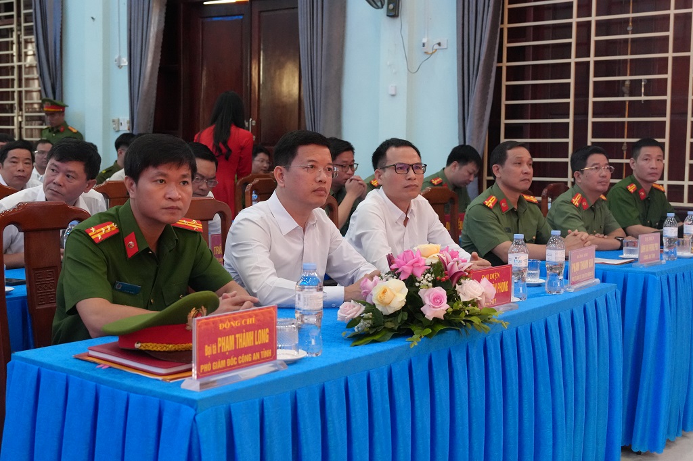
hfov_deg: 40.4
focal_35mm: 49
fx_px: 943
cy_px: 230
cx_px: 346
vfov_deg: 27.5
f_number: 4
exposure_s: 1/160
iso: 4000
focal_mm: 33
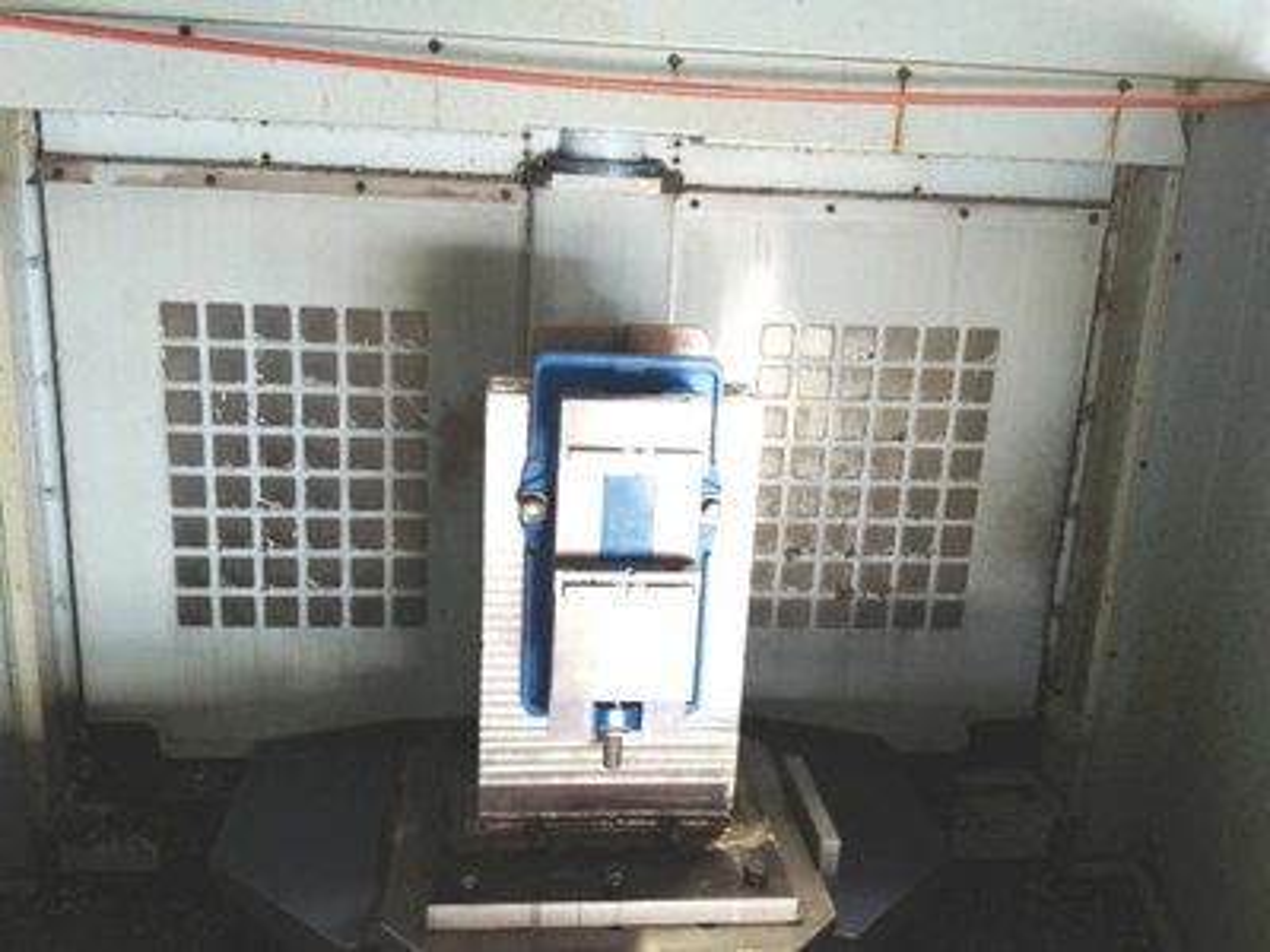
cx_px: 635
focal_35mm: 35
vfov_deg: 40.7
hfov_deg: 52.6
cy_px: 476
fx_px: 1284
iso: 100
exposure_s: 1/20
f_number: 2.4
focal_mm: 4.28
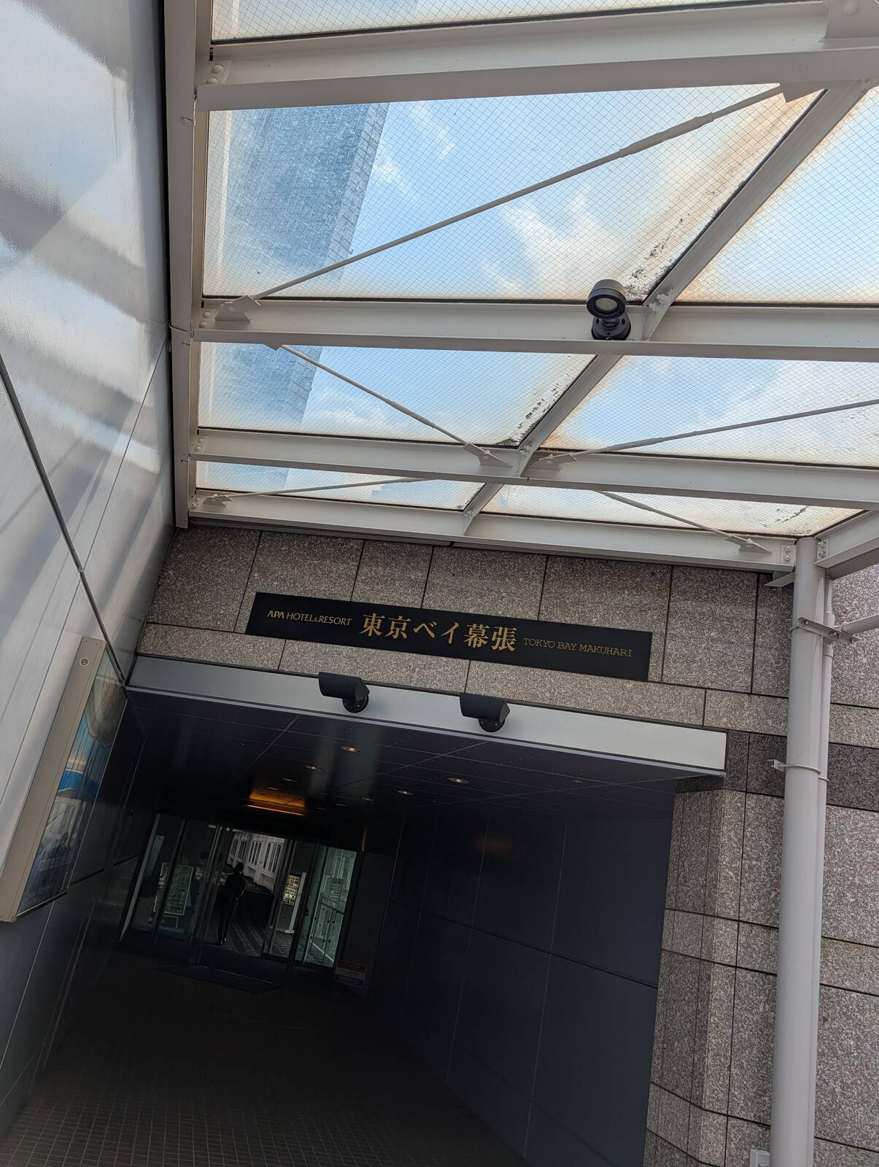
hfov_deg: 56.9
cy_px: 584
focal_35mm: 24
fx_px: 810
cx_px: 440
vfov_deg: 71.5
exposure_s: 1/2024
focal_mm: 6.9
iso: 15
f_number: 1.68
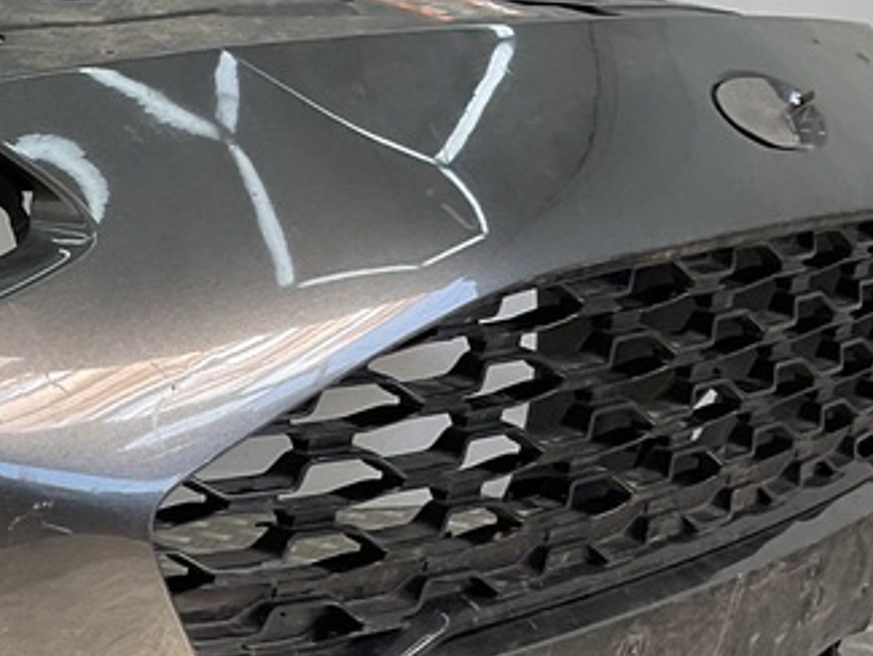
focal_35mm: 90
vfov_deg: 16.1
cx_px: -400
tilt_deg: -19.5
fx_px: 2271
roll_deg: -5.2
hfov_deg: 19.3
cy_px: 645
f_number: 1.8
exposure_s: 1/141
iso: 16
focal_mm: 3
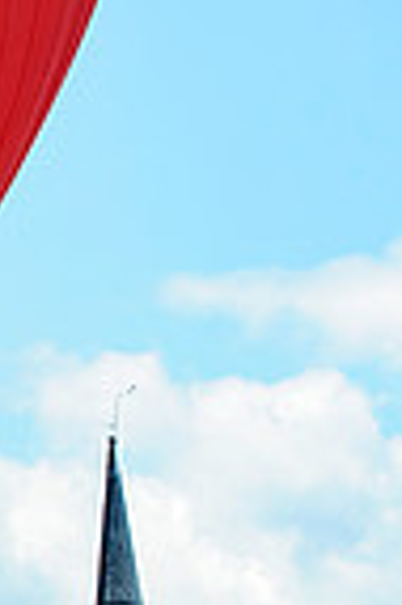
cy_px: 749
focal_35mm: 405
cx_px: -499
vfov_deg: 5.1
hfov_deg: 3.4
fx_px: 6800
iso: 320
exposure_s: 1/2000
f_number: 5
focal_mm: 100
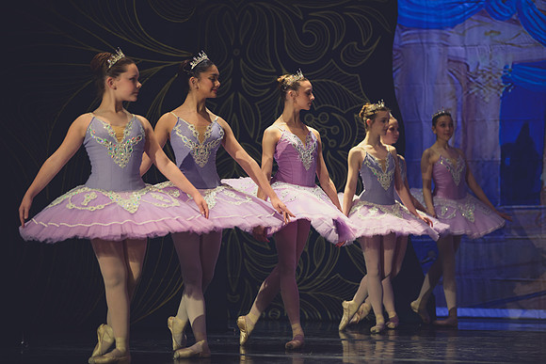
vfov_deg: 11.4
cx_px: 273
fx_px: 1820
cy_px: 182
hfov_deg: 17.1
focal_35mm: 120
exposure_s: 1/320
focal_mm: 120
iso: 1400
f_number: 2.8
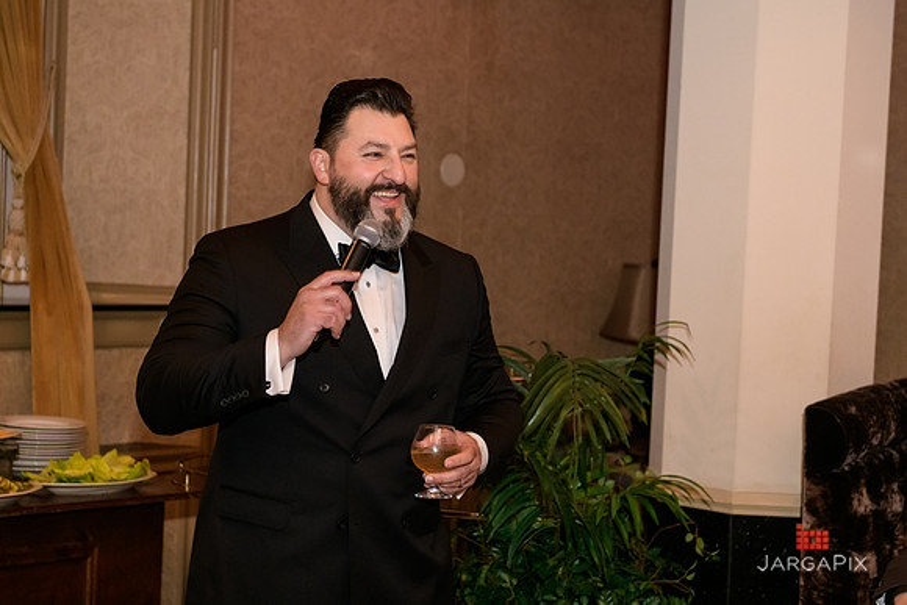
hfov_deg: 30.3
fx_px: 1673
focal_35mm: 66
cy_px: 304
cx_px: 392
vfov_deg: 20.5
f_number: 3.2
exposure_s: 1/100
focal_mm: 52
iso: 1600
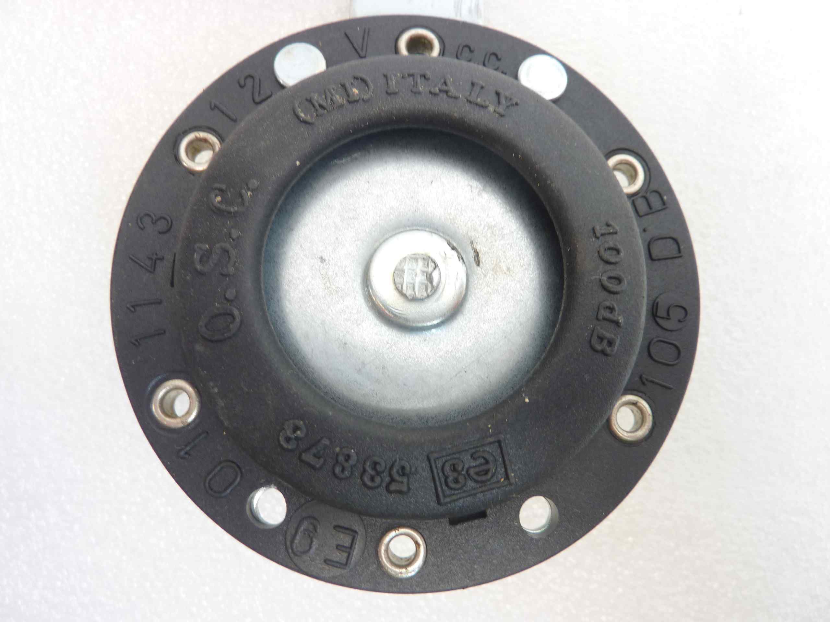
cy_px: 311
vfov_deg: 54.9
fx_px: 599
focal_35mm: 25
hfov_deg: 69.4
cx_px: 415
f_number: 3.3
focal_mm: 4.1
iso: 80
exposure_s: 1/8
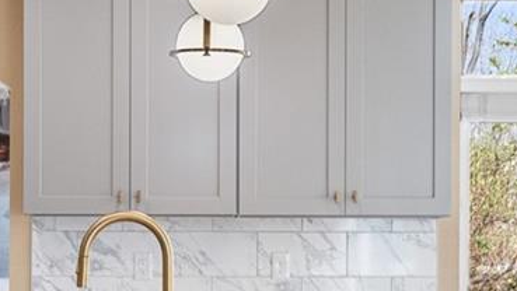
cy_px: 255
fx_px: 1372
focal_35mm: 100
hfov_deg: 21.3
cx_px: 200
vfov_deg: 12.1
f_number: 8
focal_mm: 22
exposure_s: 1/200
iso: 200
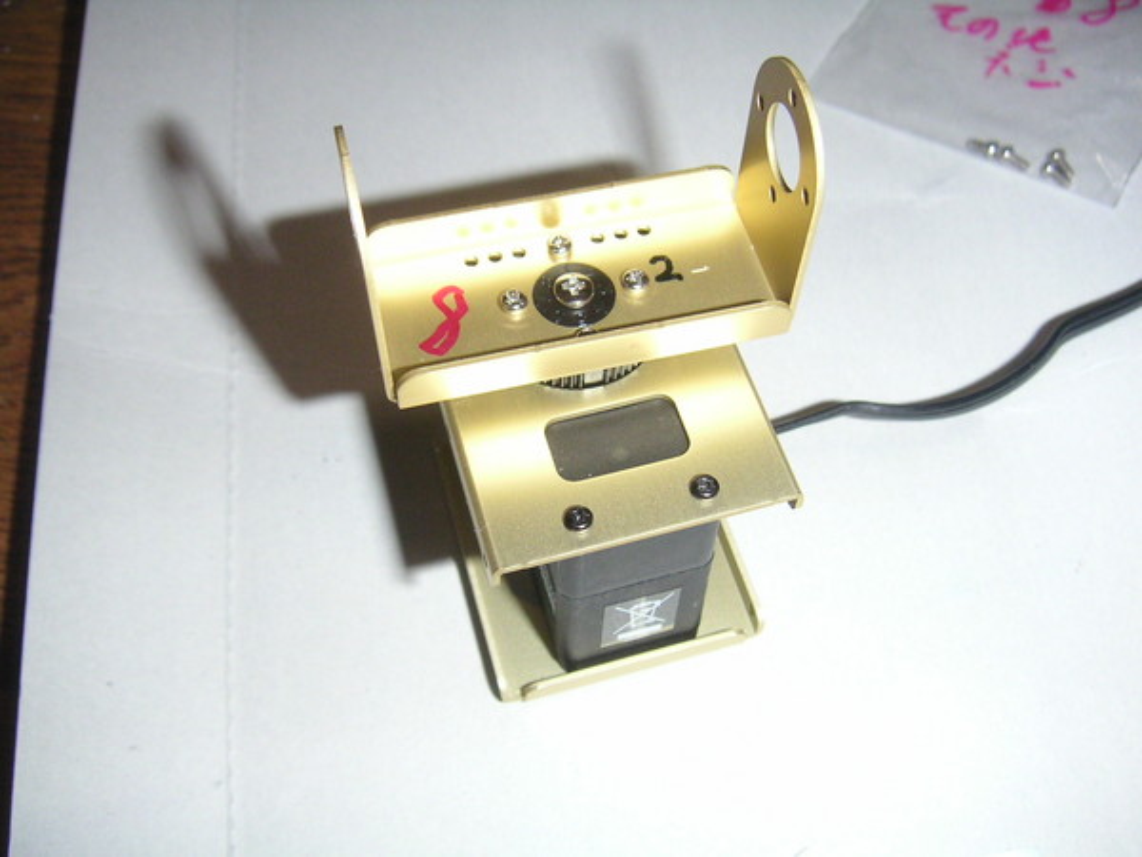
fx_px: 1254
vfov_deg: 37.7
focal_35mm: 38
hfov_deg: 49.0
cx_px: 571
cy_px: 428
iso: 160
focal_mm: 6
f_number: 6.7
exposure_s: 1/45
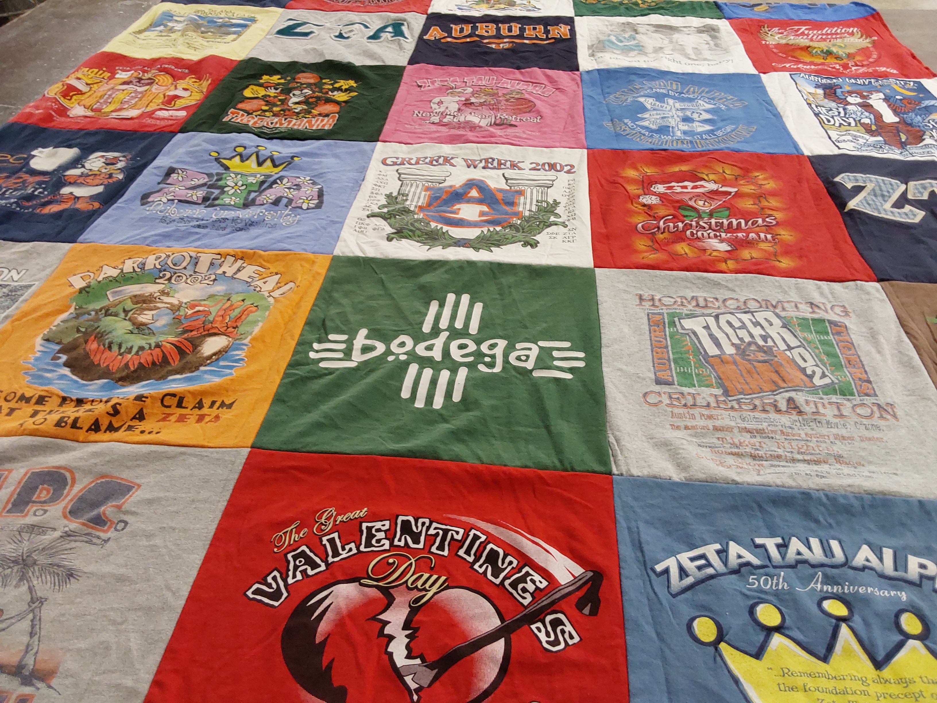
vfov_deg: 49.7
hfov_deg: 63.4
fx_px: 758
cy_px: 352
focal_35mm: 28
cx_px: 468
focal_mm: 2.91
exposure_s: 1/60
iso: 125
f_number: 1.9
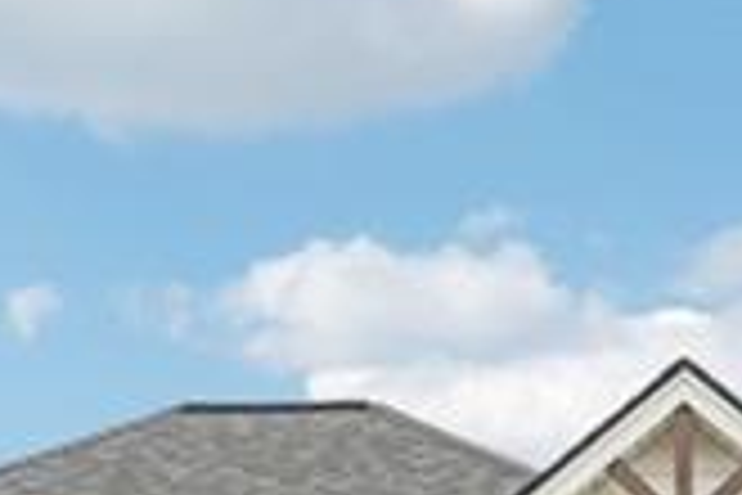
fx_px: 3897
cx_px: 675
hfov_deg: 10.8
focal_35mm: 189
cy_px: 1388
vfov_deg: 6.7
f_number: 8
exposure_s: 1/800
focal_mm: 30.5
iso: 400
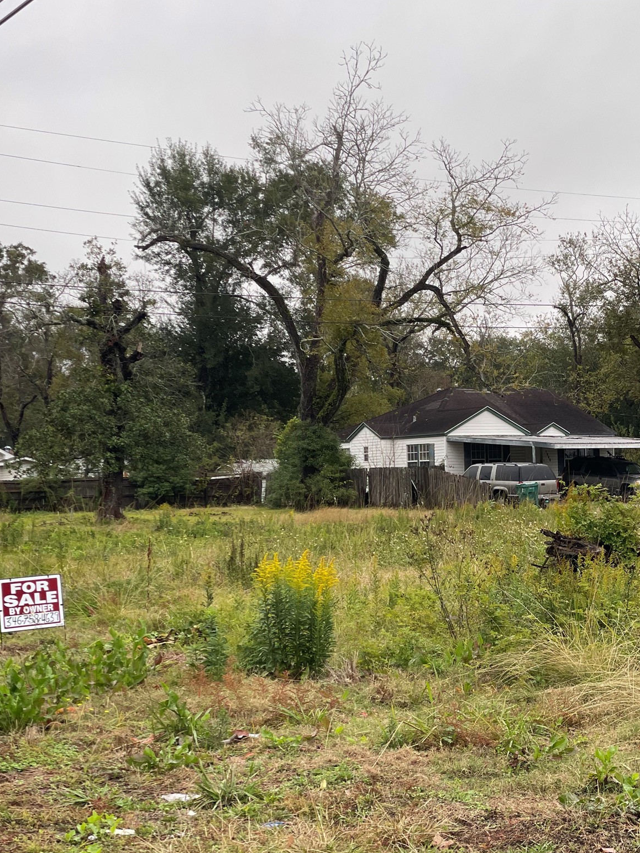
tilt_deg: +1.2
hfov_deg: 21.3
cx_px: 352
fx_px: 1700
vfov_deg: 28.1
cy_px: 467
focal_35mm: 69
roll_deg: +1.8
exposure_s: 1/122
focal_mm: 6
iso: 25
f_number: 2
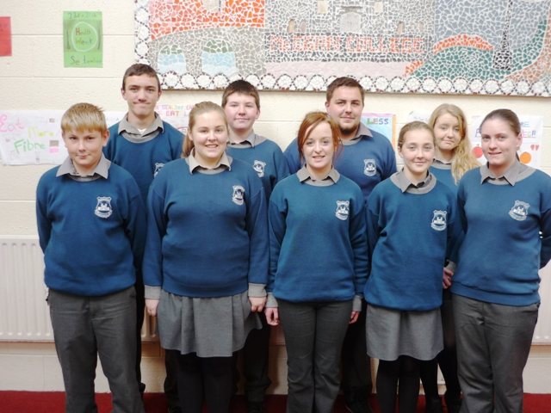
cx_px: 276
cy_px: 206
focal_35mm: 33
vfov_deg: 42.9
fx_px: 525
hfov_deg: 55.4
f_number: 2.8
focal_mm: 5.5
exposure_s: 1/30
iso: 100
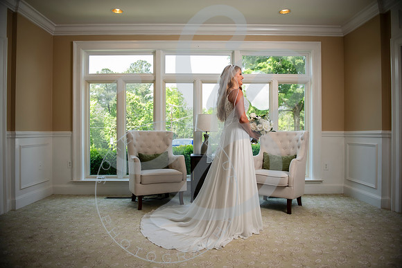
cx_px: 201
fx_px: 270
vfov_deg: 52.7
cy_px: 134
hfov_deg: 73.2
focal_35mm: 24
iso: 100
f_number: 2.8
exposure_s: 1/160
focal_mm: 24
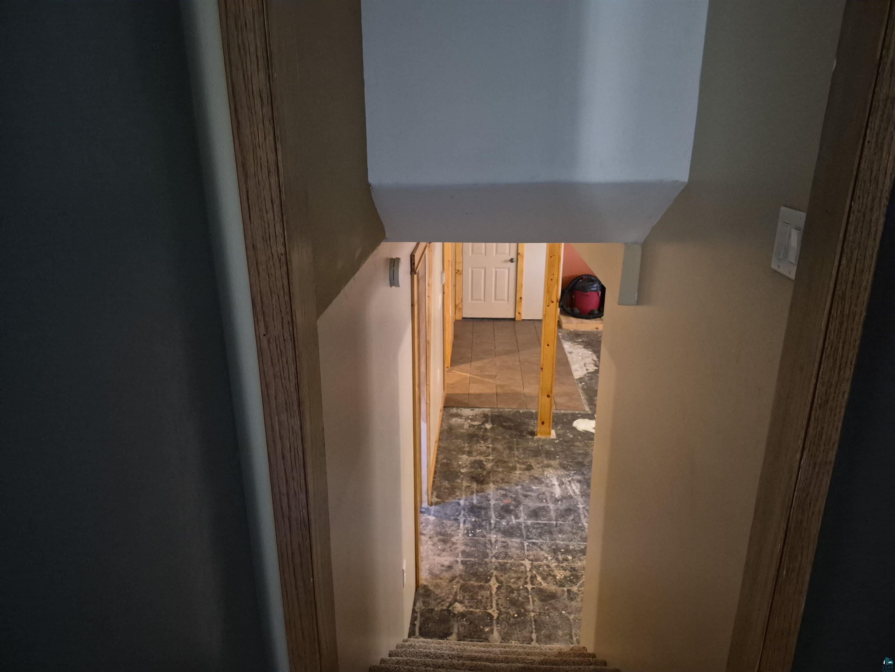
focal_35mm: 23
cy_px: 336
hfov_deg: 73.9
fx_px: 595
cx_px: 448
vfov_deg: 58.9
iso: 2000
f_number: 1.8
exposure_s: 1/60
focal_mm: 5.4
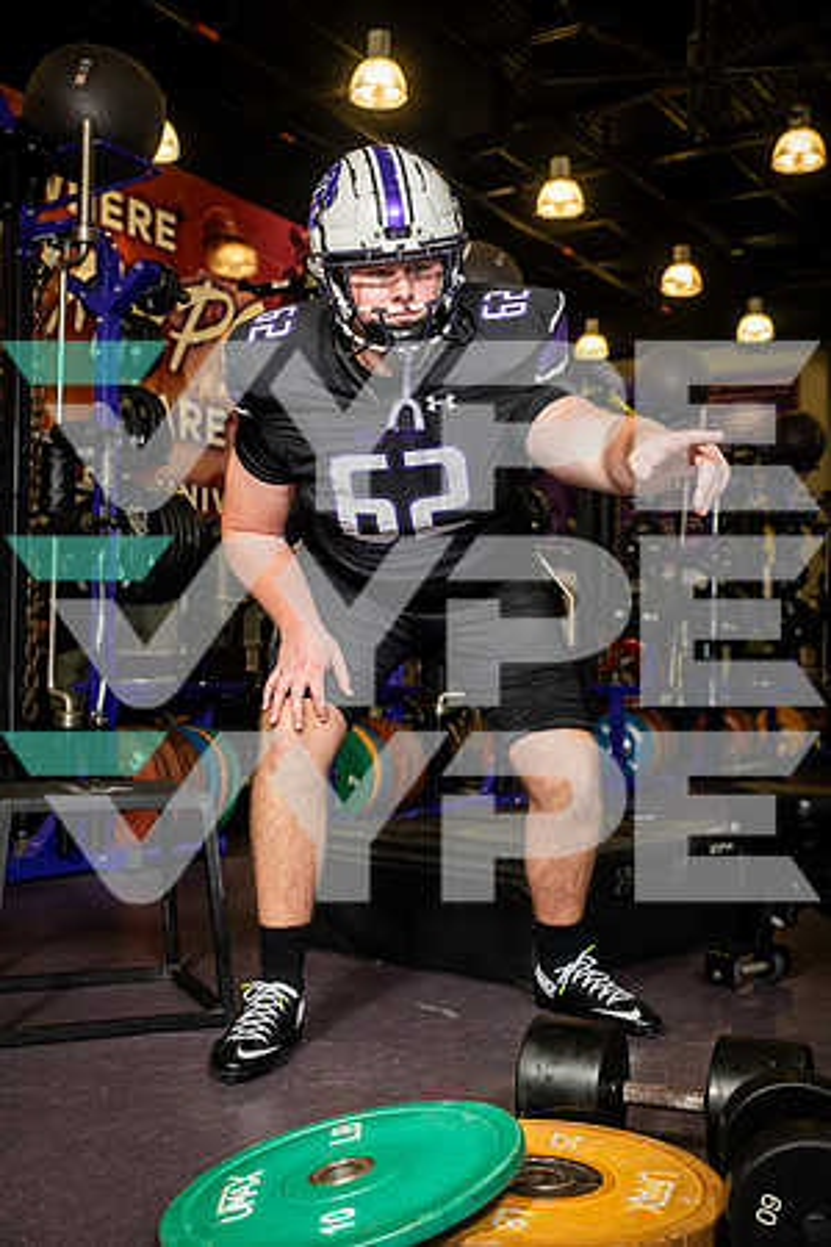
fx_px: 1385
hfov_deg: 33.4
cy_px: 624
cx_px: 416
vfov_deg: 48.5
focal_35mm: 40
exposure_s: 1/250
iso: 500
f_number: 5.6
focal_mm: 40
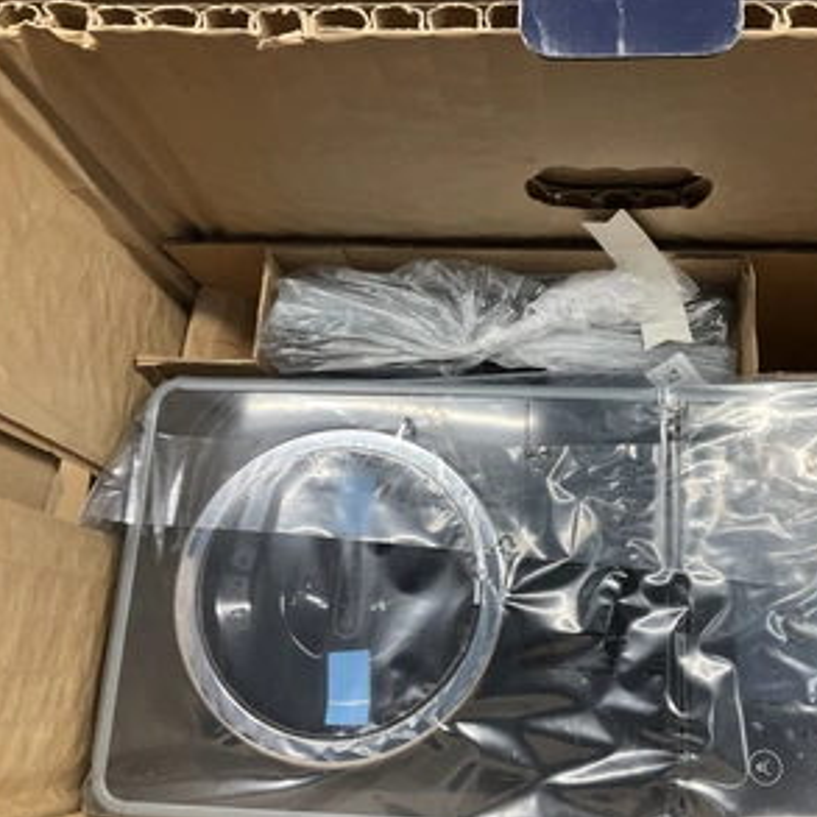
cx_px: 524
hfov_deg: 46.7
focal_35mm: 35
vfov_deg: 47.2
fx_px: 935
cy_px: 404
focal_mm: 3
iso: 50
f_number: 1.8
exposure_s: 1/120
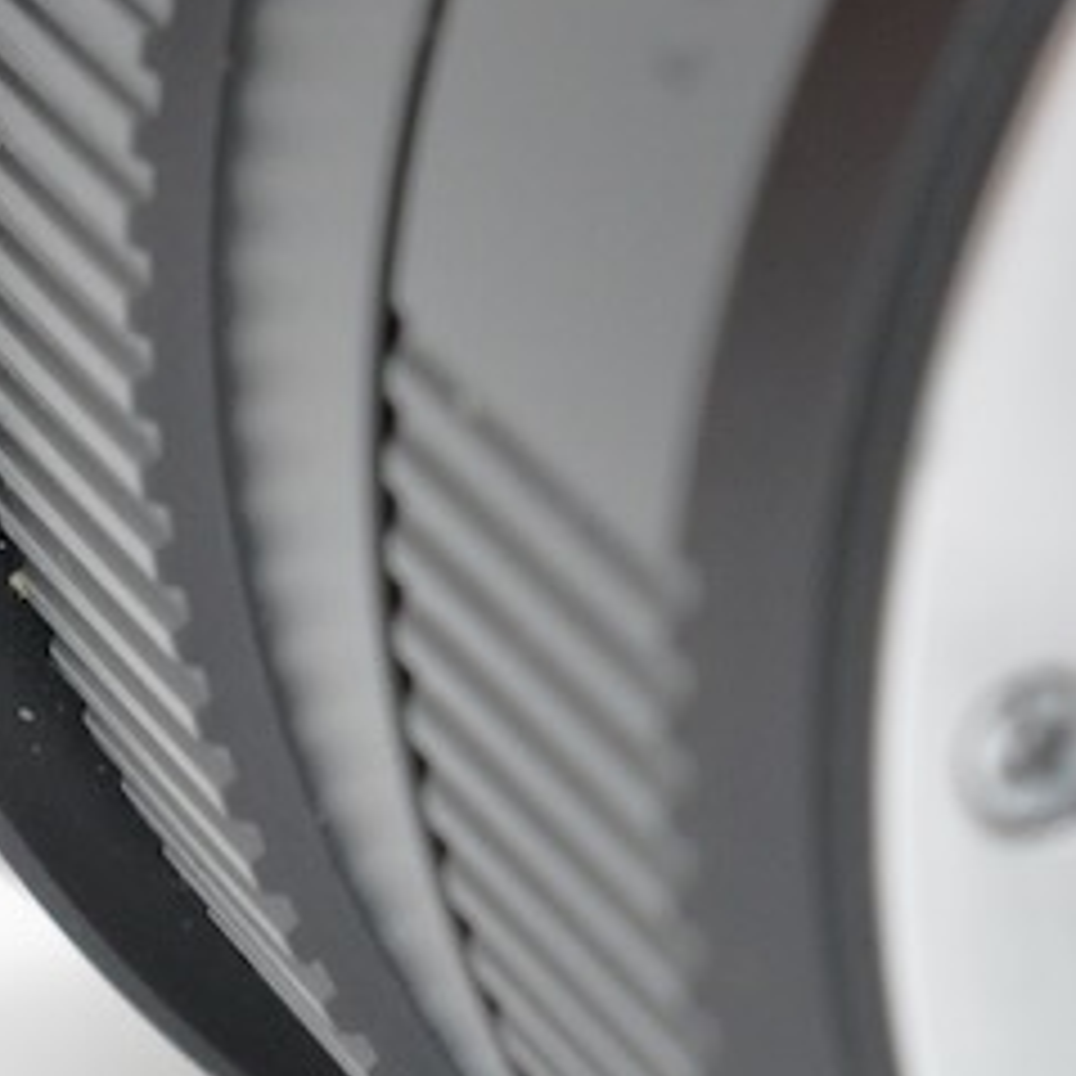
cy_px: -32
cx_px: 1418
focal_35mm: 367
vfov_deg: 4.8
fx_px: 12906
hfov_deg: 4.8
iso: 800
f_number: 9
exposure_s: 1/60
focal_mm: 43
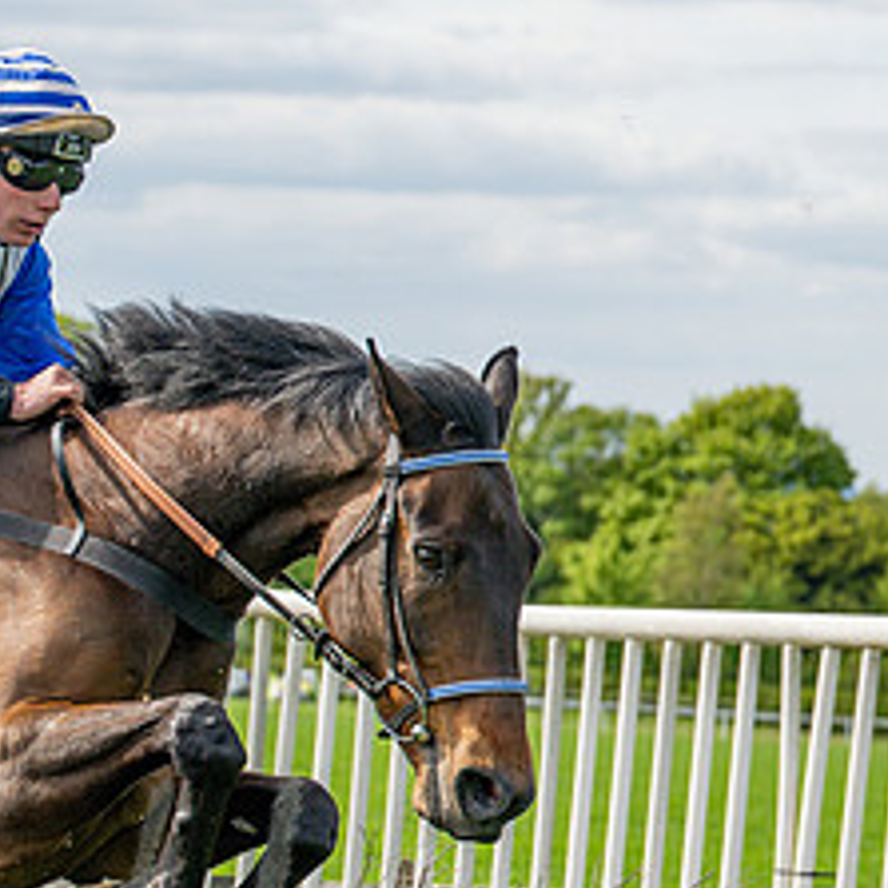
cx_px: -171
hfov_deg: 7.7
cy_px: 984
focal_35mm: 224
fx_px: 6501
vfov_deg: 7.8
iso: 200
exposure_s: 1/1600
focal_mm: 70
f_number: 4
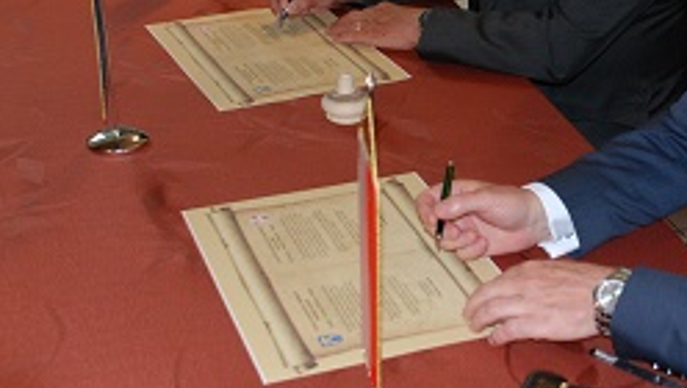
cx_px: 548
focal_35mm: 76
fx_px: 1386
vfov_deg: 15.9
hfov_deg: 27.3
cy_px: 105
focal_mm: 24
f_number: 4.5
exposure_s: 1/60
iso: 640
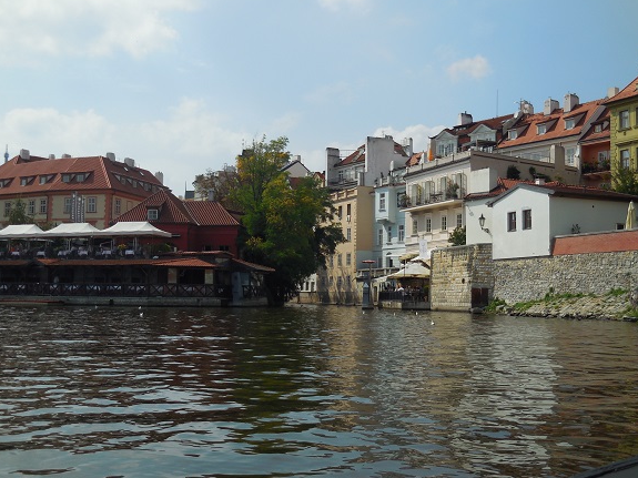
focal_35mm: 46
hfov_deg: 41.2
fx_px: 848
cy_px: 235
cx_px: 323
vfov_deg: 31.5
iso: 125
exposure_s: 1/500
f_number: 8.4
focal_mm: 8.1
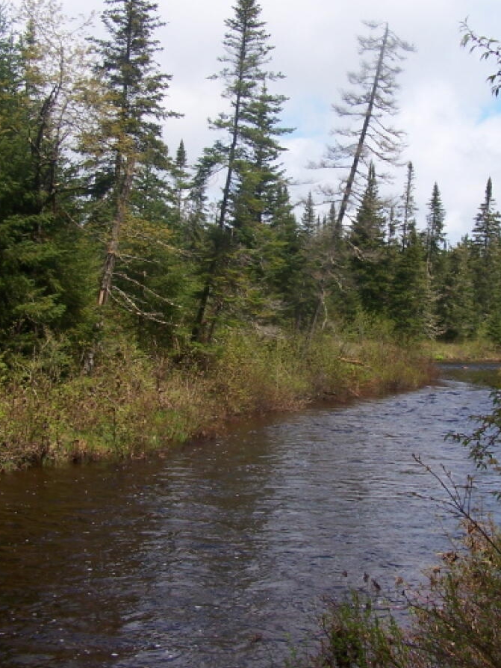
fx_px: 1119
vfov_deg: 33.2
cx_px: 323
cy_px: 318
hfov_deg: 25.1
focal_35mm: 58
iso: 80
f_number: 4
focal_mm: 6.3
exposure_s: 1/800
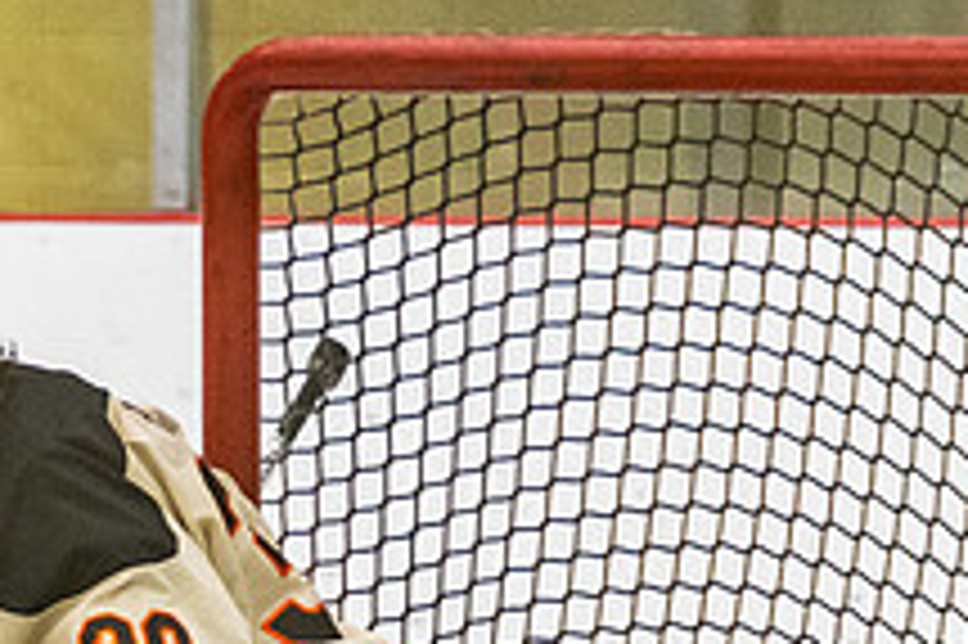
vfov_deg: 1.7
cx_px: -37
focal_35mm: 807
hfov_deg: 2.6
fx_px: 21682
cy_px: 889
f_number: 3.2
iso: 3200
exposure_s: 1/640
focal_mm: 150
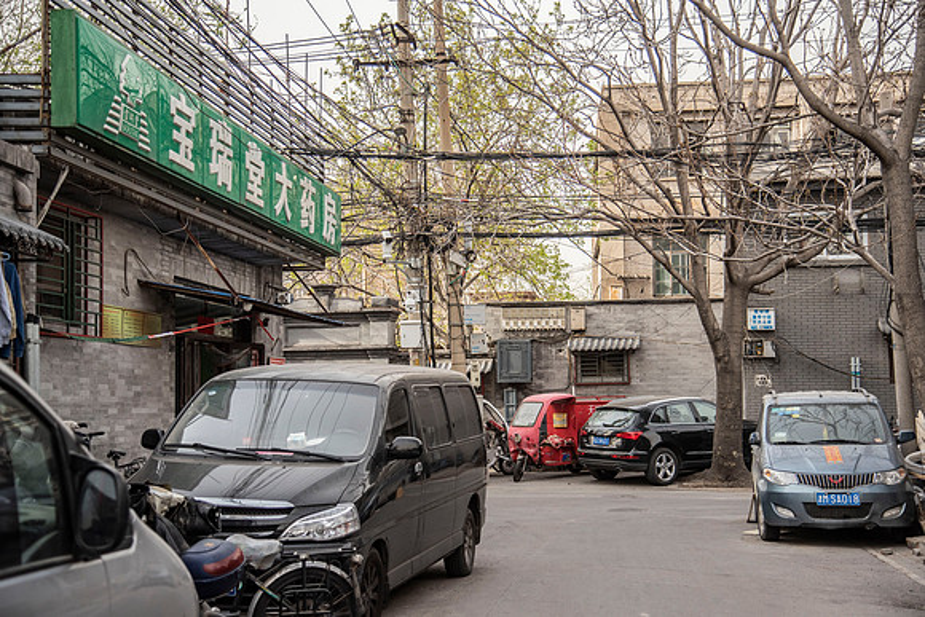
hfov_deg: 38.2
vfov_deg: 26.0
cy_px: 308
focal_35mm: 52
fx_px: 1336
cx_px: 462
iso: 500
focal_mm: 52
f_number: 4
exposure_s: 1/1600
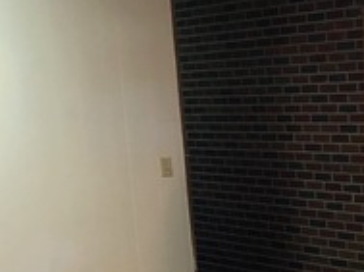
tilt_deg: -12.6
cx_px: 457
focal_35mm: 99
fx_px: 1039
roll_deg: +2.7
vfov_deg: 14.3
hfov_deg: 18.6
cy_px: 349
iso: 80
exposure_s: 1/15
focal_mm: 4
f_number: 1.8
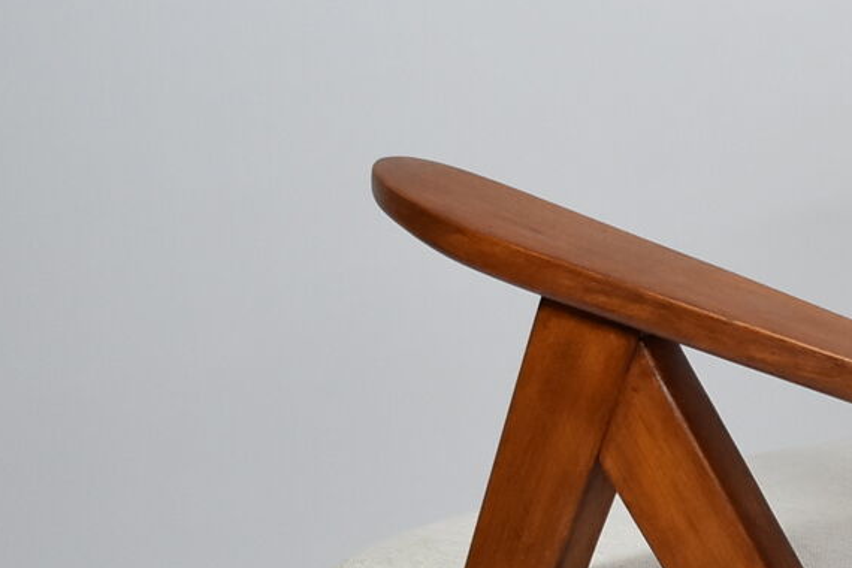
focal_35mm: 179
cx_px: 1199
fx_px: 4236
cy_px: 614
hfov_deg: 11.1
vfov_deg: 7.6
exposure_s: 1/125
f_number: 4.5
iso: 800
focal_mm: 34
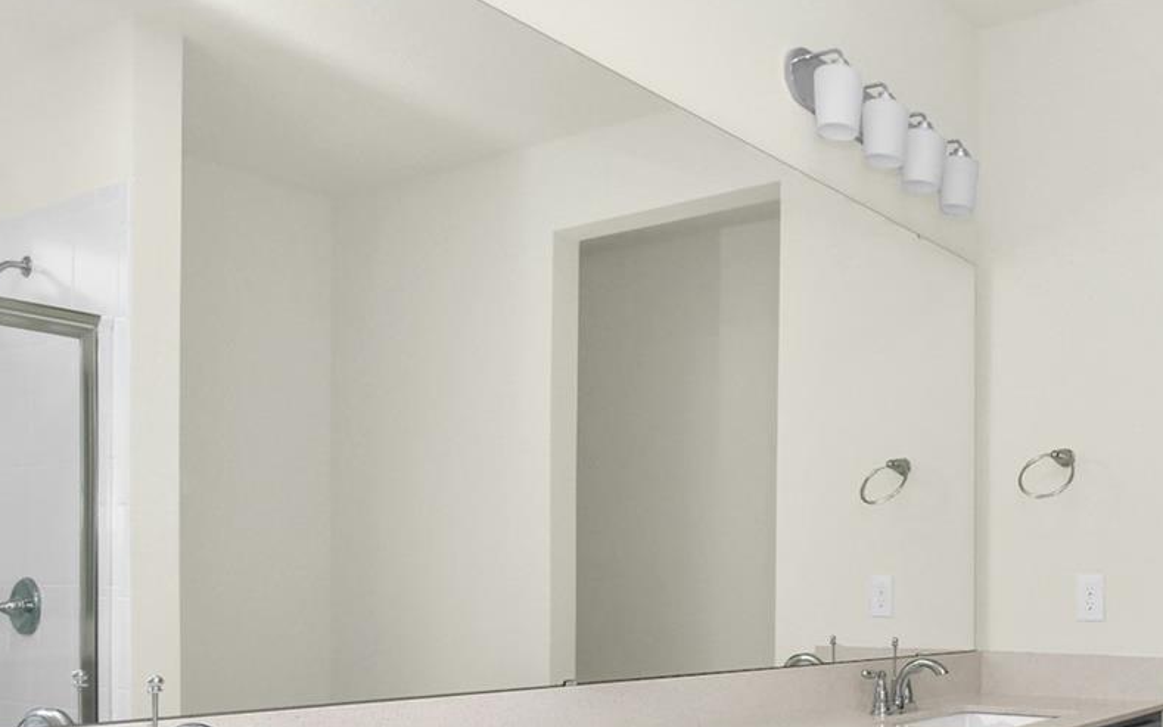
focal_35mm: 31
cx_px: 1014
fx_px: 982
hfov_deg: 54.5
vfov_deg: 37.9
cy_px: 653
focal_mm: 10
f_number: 10
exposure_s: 1/60
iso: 500
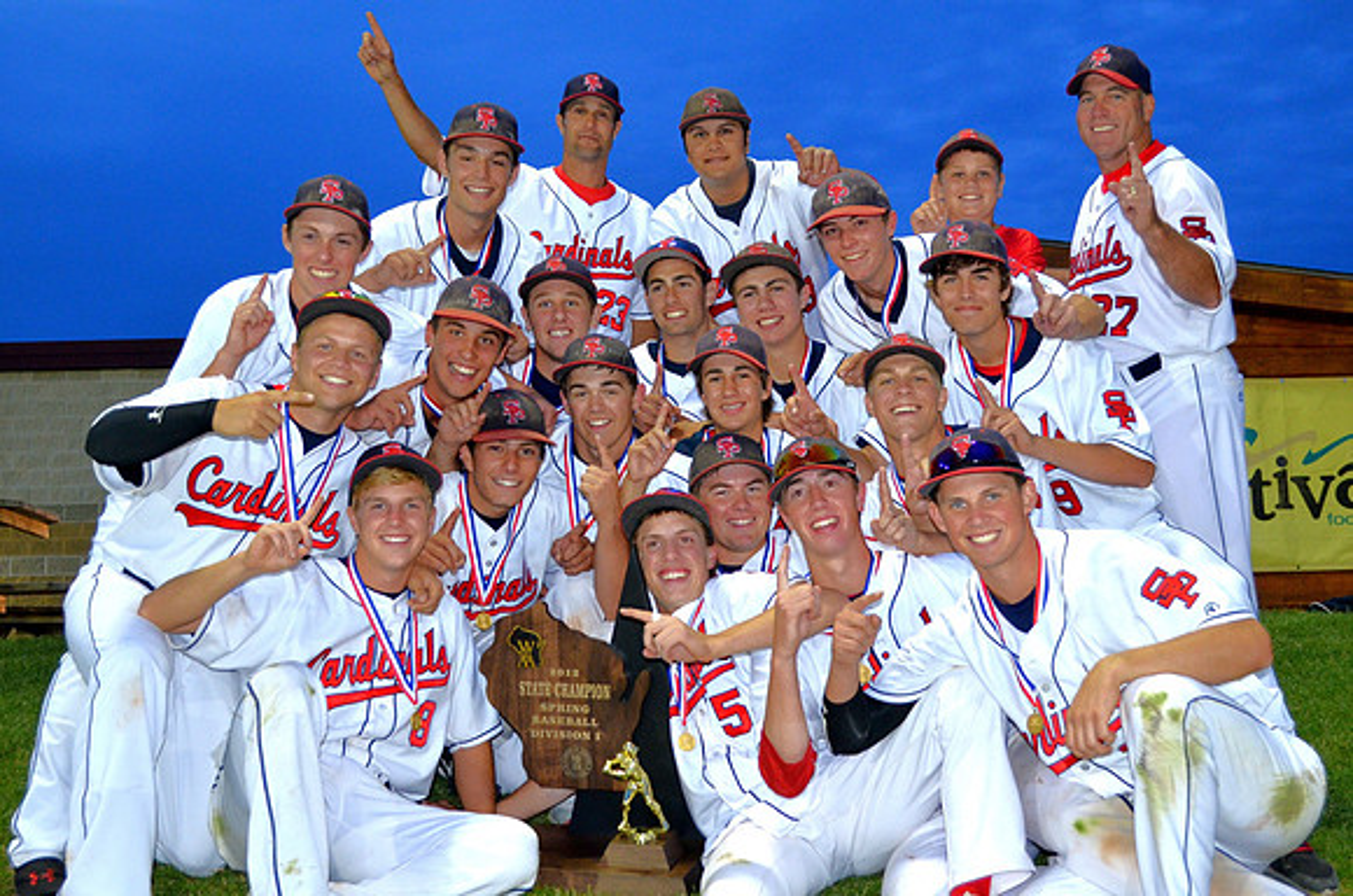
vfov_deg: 27.9
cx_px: 676
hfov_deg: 41.2
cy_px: 448
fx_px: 1800
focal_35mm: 48
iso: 800
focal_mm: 32
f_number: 4.8
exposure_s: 1/60
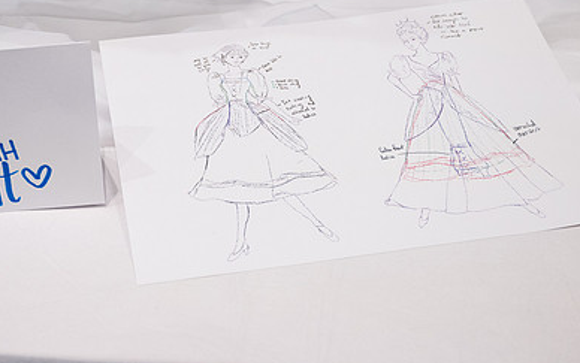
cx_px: 215
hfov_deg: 33.3
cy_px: 101
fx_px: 965
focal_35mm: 61
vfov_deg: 21.2
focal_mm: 40
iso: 4000
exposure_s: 1/160
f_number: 4
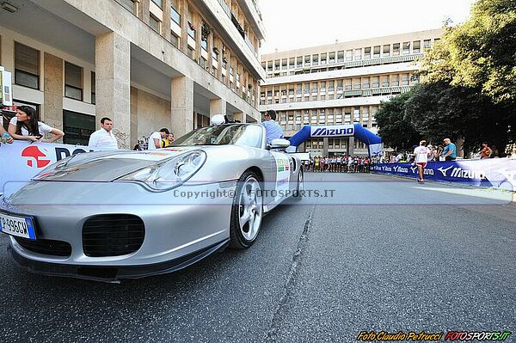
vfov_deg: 81.1
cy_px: 172
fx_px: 200
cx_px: 258
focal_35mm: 14
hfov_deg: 104.3
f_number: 7.1
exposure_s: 1/125
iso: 400
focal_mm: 14
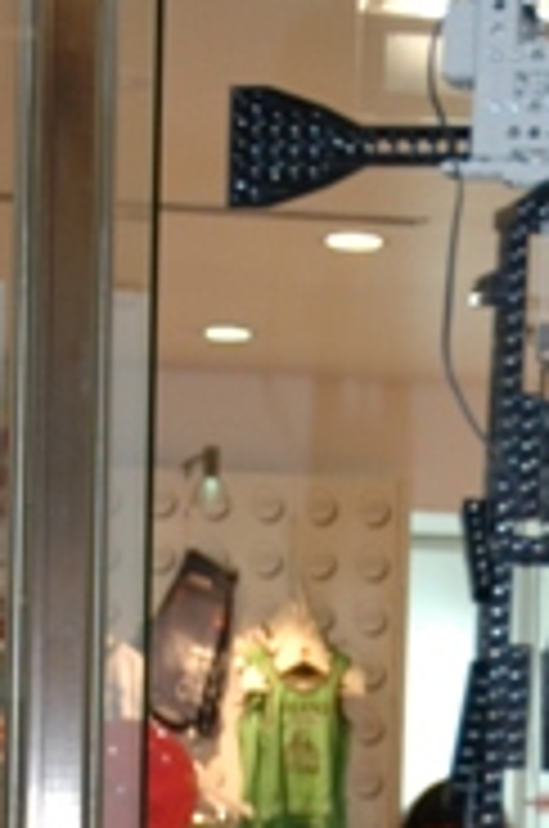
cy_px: 1098
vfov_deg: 10.6
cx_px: 572
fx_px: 4343
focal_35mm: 189
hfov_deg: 7.2
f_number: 4
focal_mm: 29
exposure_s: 1/60
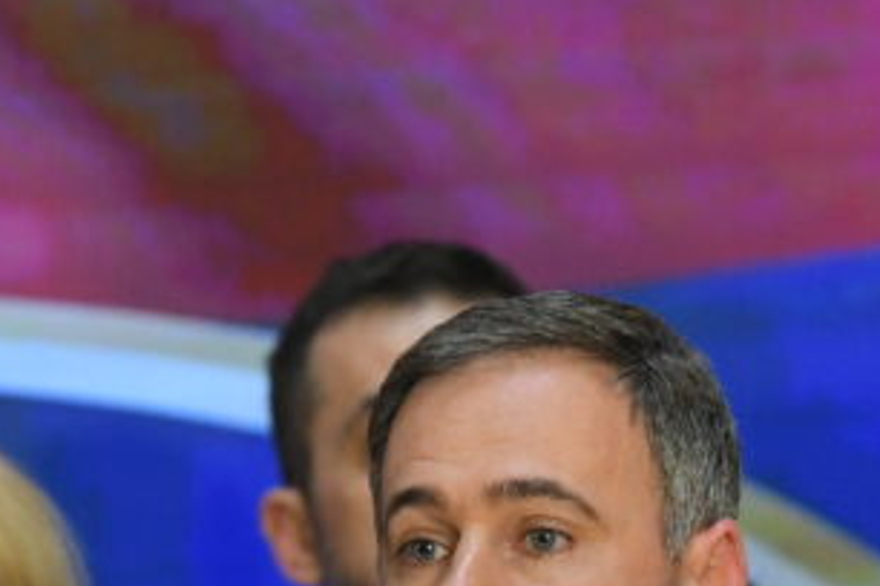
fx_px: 12661
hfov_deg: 4.0
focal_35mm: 518
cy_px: 972
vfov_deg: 2.6
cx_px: 342
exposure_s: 1/400
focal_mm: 155
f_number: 4
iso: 3200
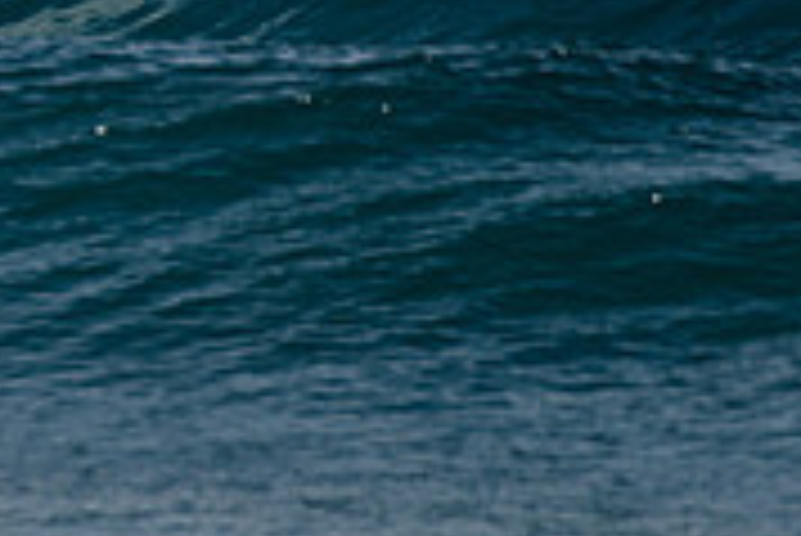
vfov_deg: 0.7
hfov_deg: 1.0
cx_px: -423
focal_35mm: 1993
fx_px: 44379
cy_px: -318
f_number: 5.6
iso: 125
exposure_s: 1/2000
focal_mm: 500
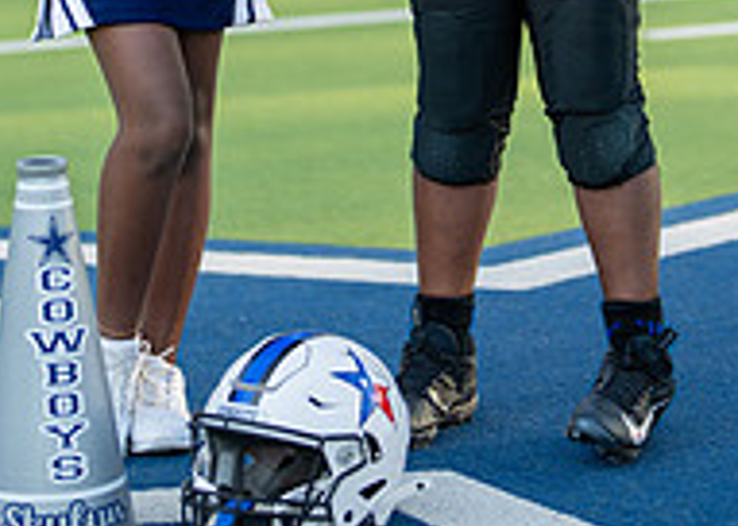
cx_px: 418
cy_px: -256
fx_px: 3580
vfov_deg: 8.2
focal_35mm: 171
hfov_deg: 11.8
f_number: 1.2
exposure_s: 1/2000
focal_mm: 50
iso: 100
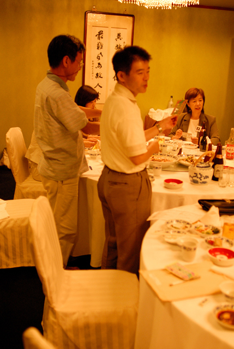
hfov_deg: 32.0
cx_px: 117
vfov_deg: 46.3
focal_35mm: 42
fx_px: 408
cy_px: 174
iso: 800
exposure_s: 1/90
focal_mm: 28
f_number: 2
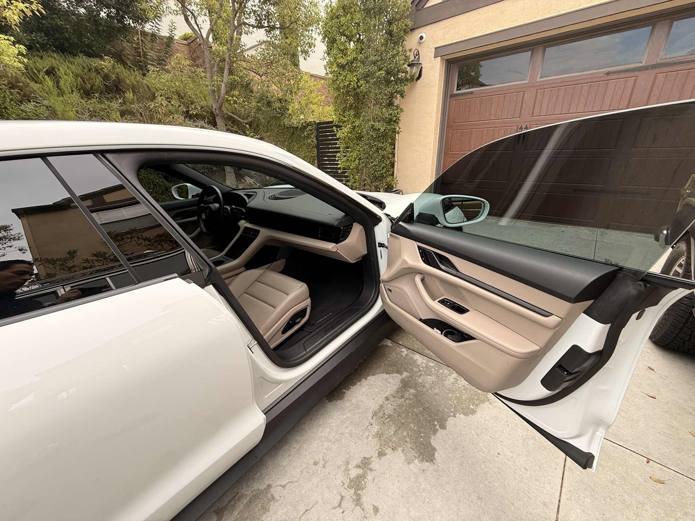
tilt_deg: -20.9
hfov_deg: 102.1
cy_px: 260
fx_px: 281
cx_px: 348
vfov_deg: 85.7
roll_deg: +2.1
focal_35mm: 14
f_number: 2.2
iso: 64
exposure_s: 1/117
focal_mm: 2.22
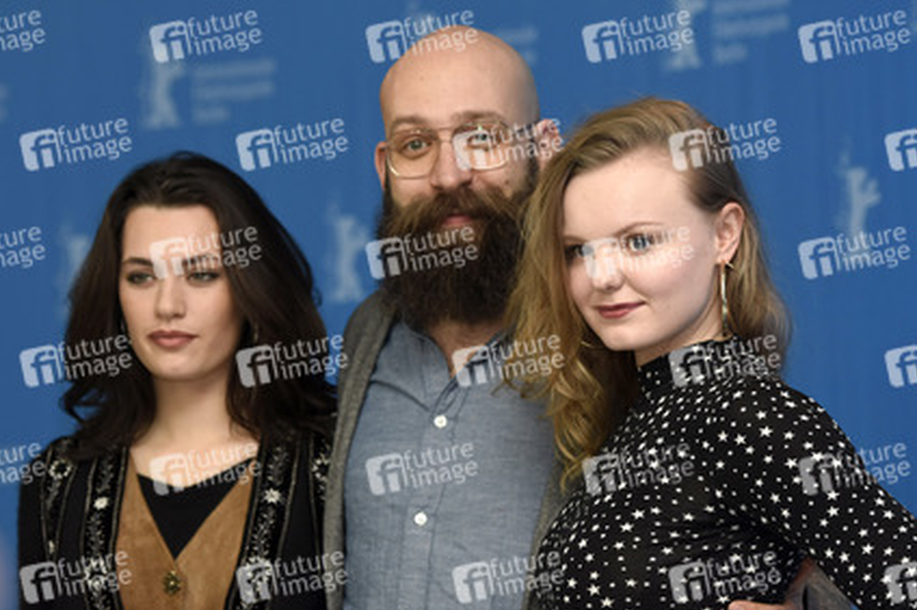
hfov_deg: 12.3
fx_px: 4264
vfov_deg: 8.2
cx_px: 451
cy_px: 307
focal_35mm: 168
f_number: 3.5
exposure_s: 1/320
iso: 640
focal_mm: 105
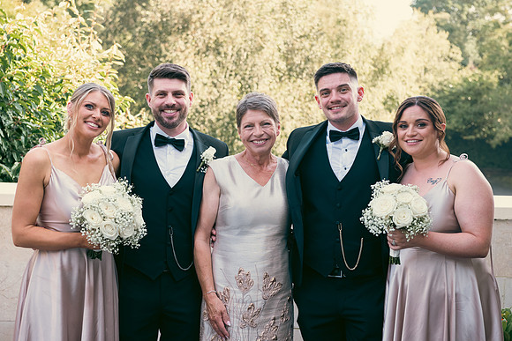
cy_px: 170
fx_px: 996
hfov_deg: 28.8
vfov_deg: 19.5
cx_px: 256
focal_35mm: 70
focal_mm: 70
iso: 320
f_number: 6.3
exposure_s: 1/160
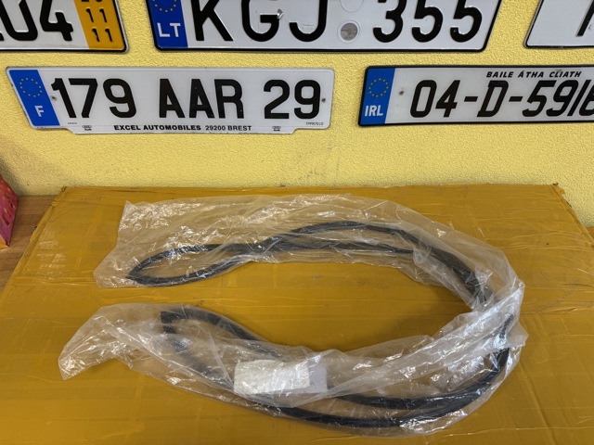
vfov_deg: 56.8
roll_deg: -1.6
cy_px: 222
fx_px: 412
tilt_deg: -44.6
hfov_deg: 71.6
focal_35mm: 24
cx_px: 297
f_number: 1.78
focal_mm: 6.76
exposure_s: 1/50
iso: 125
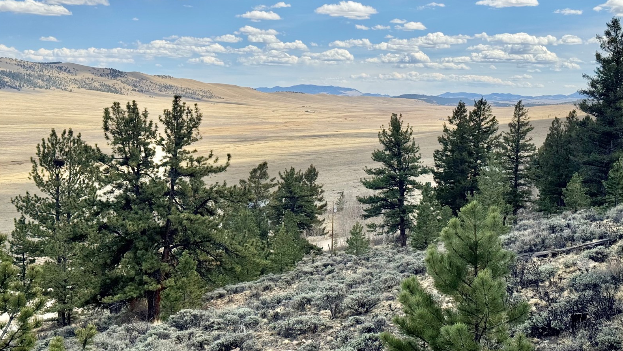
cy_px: 162
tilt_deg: -4.8
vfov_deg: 22.6
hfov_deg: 39.2
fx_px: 875
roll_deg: -1.6
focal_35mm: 53
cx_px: 313
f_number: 1.78
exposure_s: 1/5848
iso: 64
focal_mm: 6.76
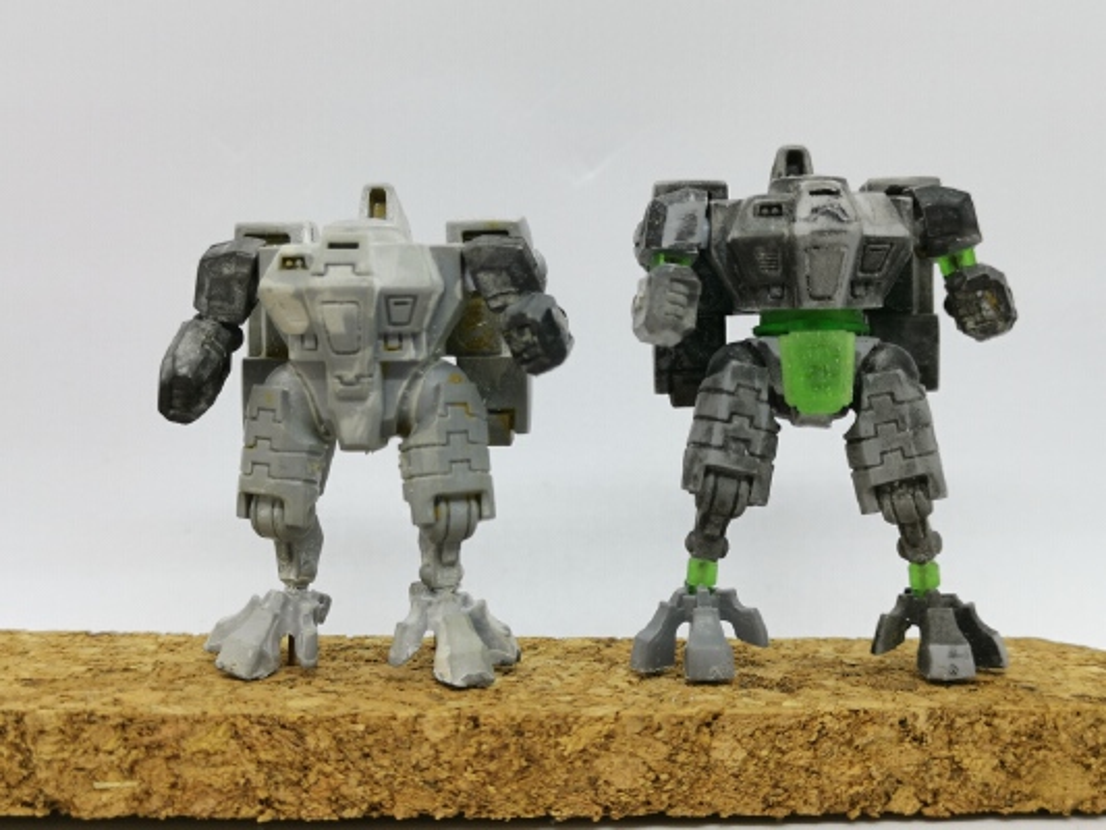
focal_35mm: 49
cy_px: 415
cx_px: 553
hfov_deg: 38.9
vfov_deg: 29.7
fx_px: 1566
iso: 50
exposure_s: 1/100
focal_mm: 5.58
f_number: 1.8
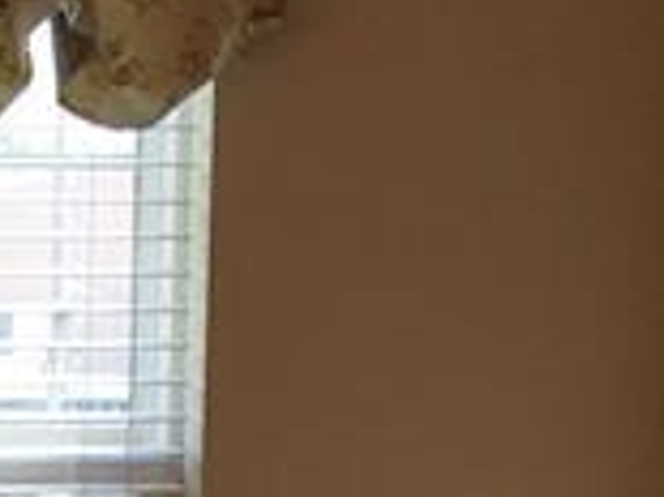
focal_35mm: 192
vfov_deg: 7.4
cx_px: -330
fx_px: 3680
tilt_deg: -9.5
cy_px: 1011
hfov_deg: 10.0
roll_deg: +1.2
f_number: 2.2
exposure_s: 1/60
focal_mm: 4.15
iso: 25
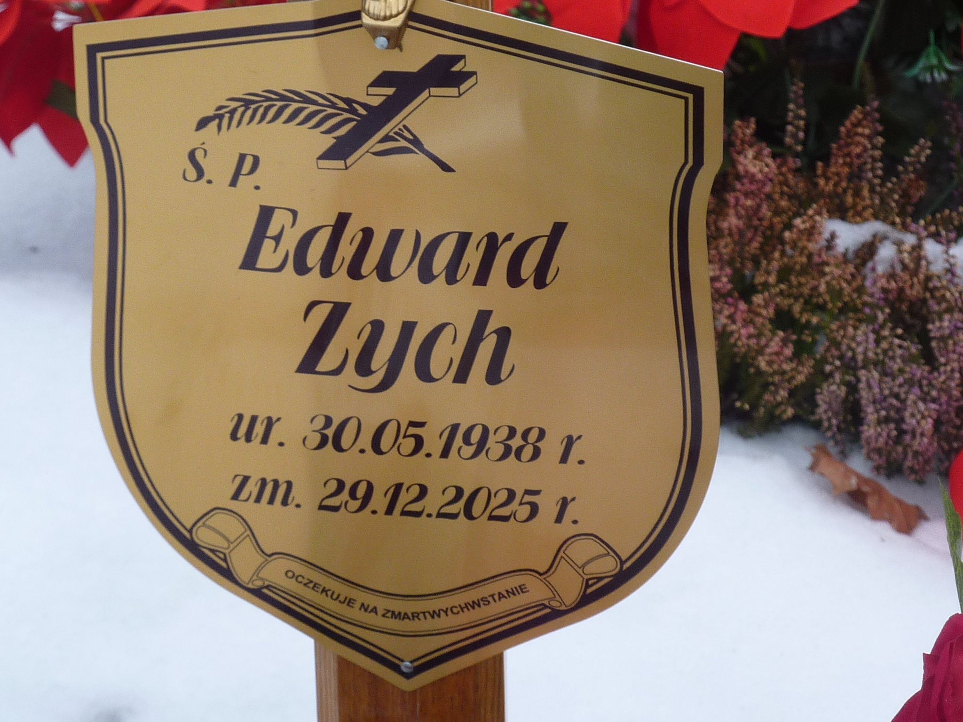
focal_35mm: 214
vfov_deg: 6.9
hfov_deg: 9.2
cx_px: 482
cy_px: 361
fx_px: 5953
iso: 80
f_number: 4.4
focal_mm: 19.5
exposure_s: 1/80
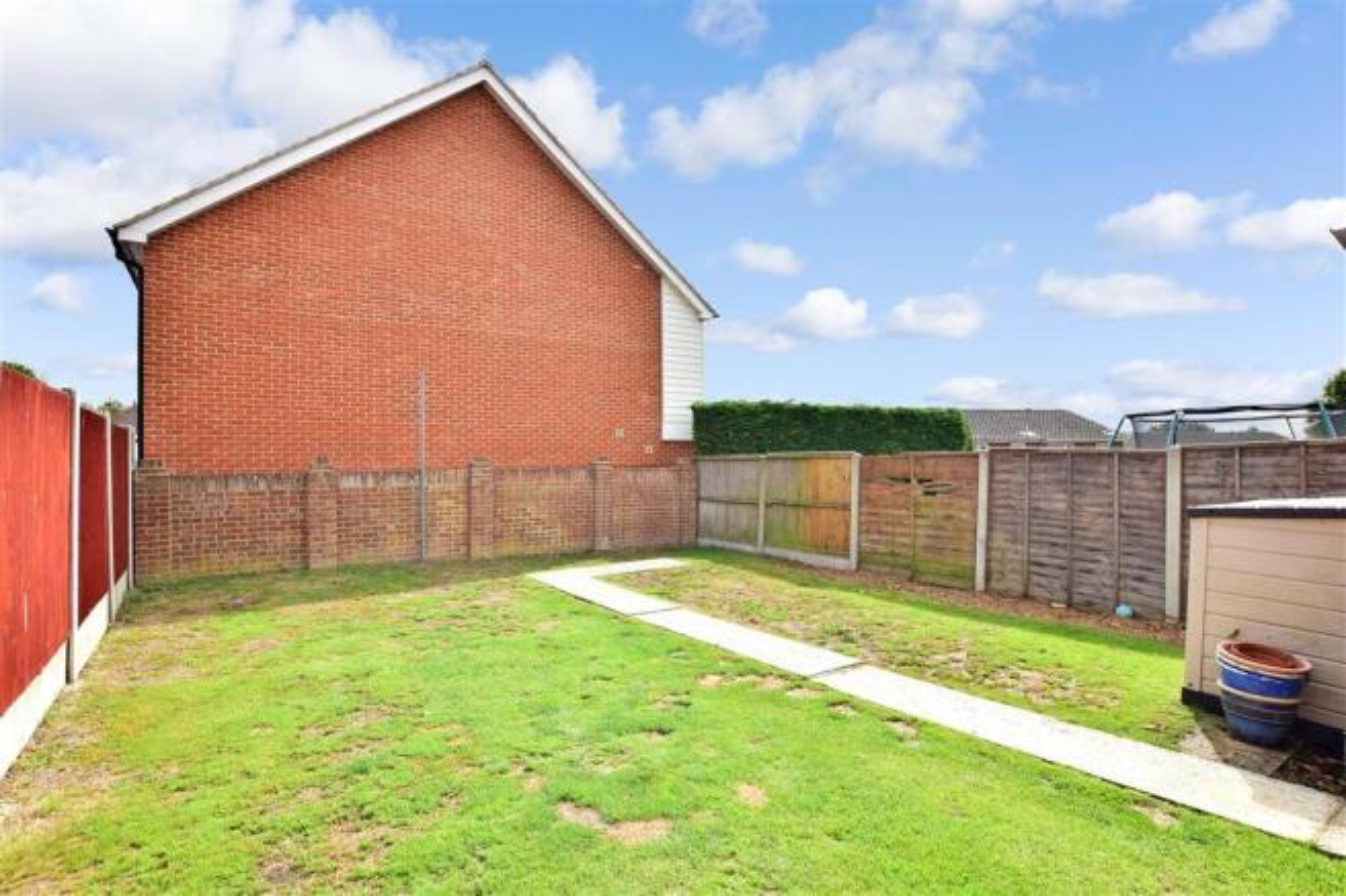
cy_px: 448
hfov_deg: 100.4
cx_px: 673
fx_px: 561
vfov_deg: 77.3
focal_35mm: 15
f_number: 9
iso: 200
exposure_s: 1/320
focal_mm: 10
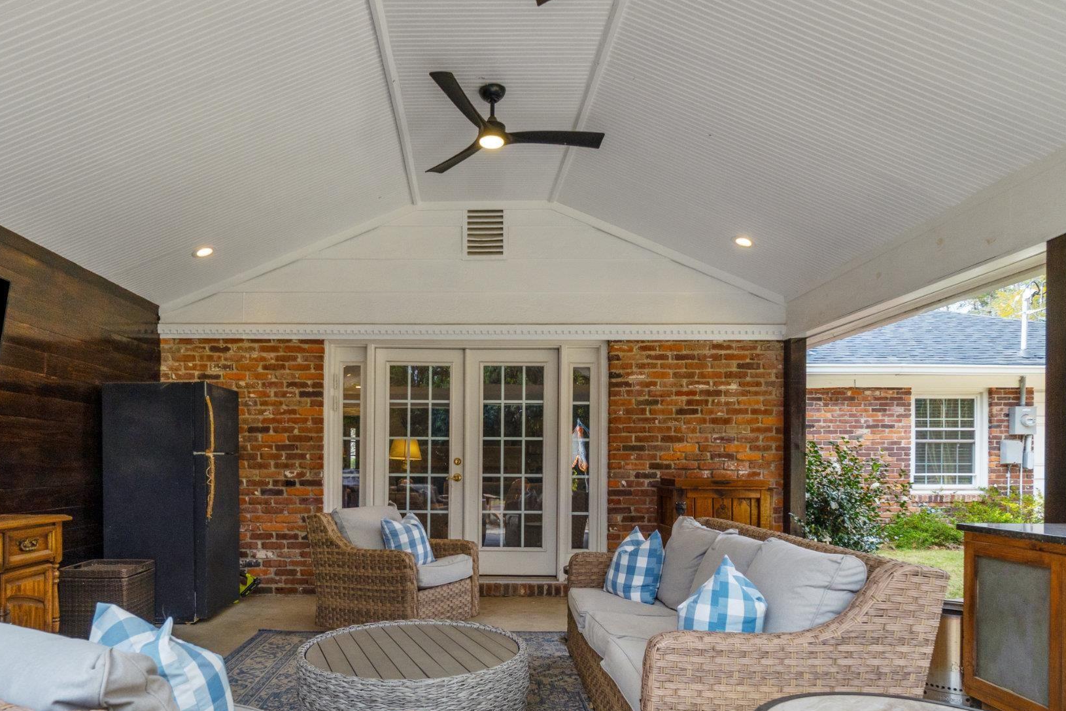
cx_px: 466
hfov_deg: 75.8
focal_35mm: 23
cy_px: 479
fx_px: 681
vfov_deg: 53.9
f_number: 8
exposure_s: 1/100
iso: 250
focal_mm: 10
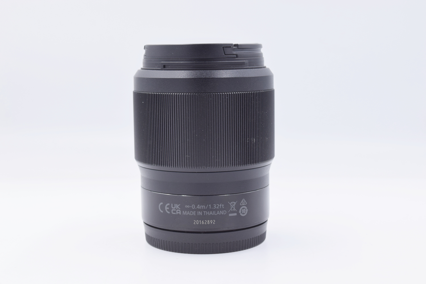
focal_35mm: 66
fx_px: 782
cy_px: 142
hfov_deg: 30.5
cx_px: 213
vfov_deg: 20.6
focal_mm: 44
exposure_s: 1/125
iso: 400
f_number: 8
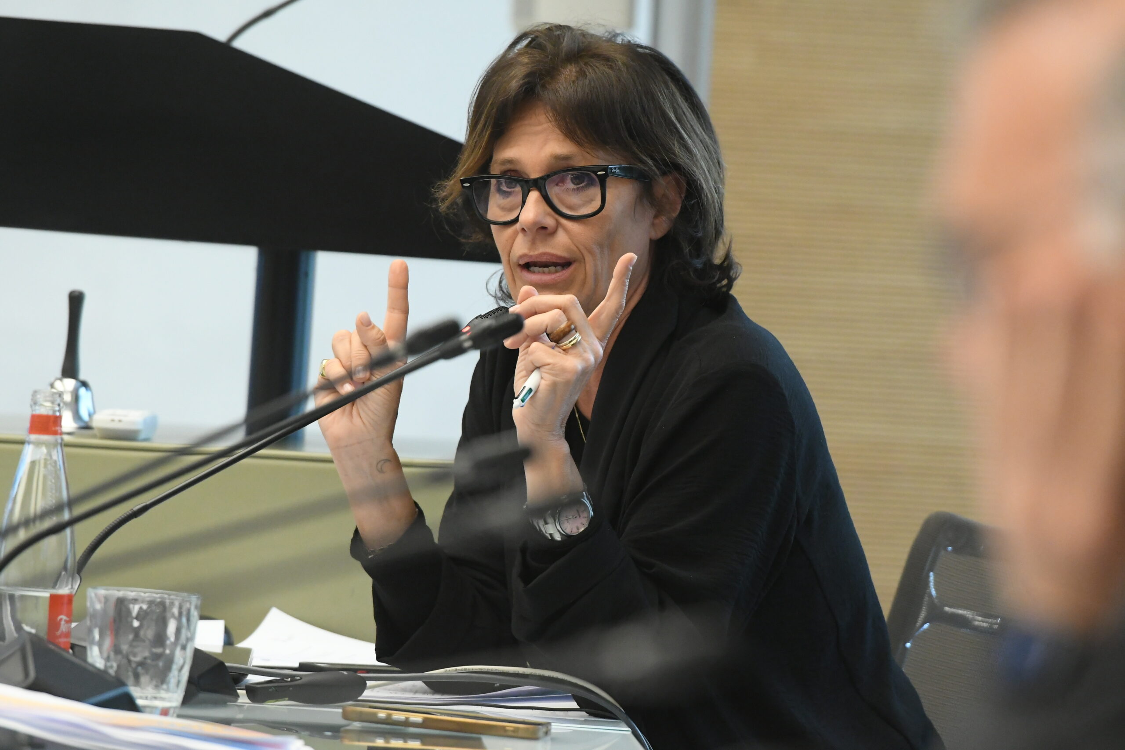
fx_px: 9375
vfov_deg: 4.6
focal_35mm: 300
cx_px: 562
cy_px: 375
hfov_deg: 6.9
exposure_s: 1/250
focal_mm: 200
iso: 4000
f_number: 3.5
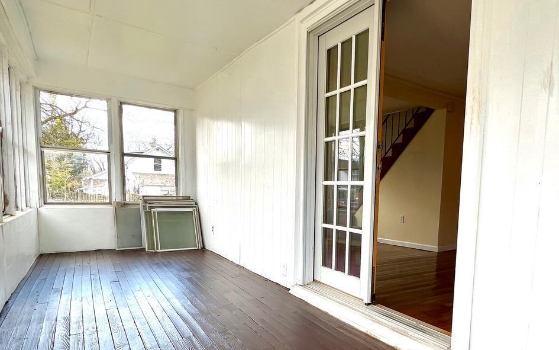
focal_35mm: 21
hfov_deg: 79.7
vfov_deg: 56.3
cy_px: 227
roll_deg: -1.9
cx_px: 370
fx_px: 320
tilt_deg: -5.7
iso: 32
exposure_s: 1/157
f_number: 1.8
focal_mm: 1.57
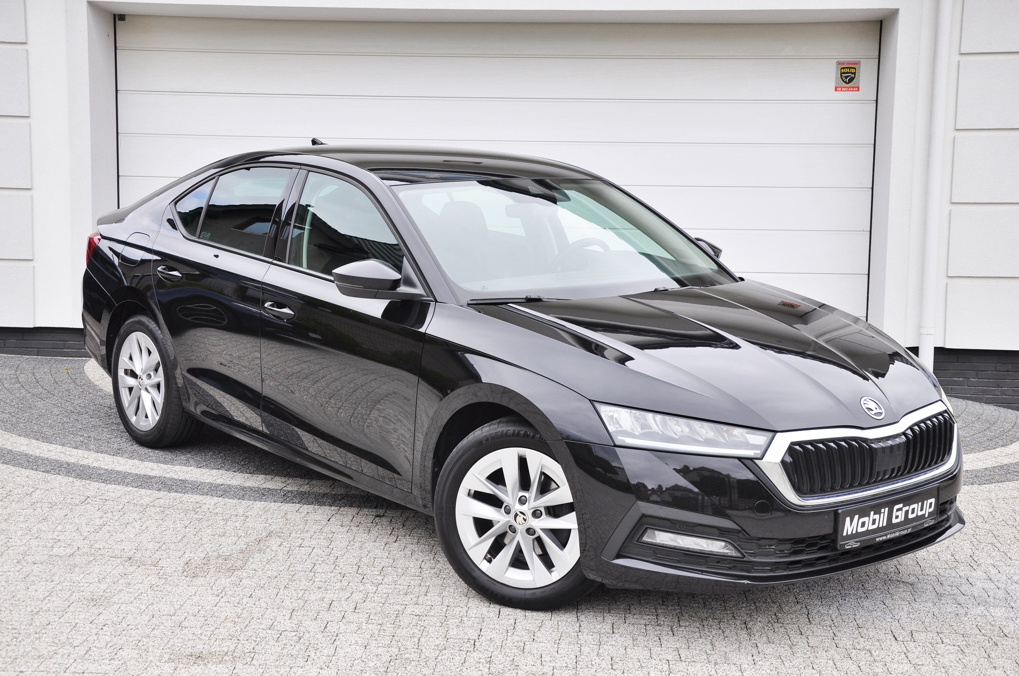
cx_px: 510
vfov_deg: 26.4
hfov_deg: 38.9
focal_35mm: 51
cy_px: 338
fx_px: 1441
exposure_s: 1/200
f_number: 7.1
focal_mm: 34
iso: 250
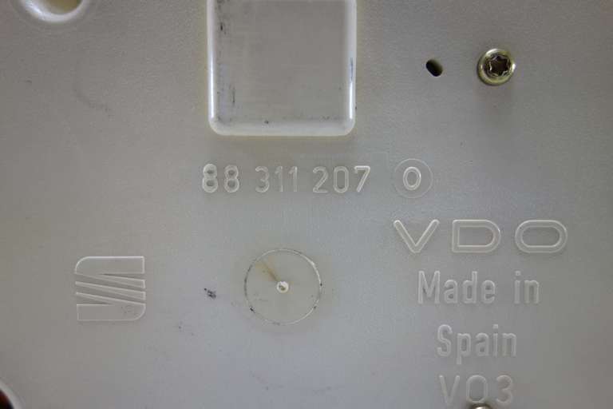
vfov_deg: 46.4
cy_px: 204
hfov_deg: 65.5
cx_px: 306
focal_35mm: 28
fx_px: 477
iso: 125
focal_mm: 10.4
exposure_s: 1/100
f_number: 2.5
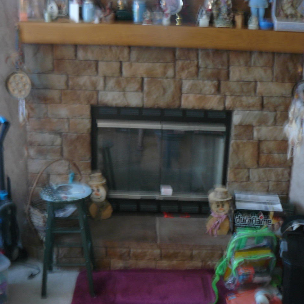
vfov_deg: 39.2
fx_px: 427
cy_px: 152
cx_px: 166
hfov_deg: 39.1
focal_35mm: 43
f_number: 2.8
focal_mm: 6
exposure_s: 1
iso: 100
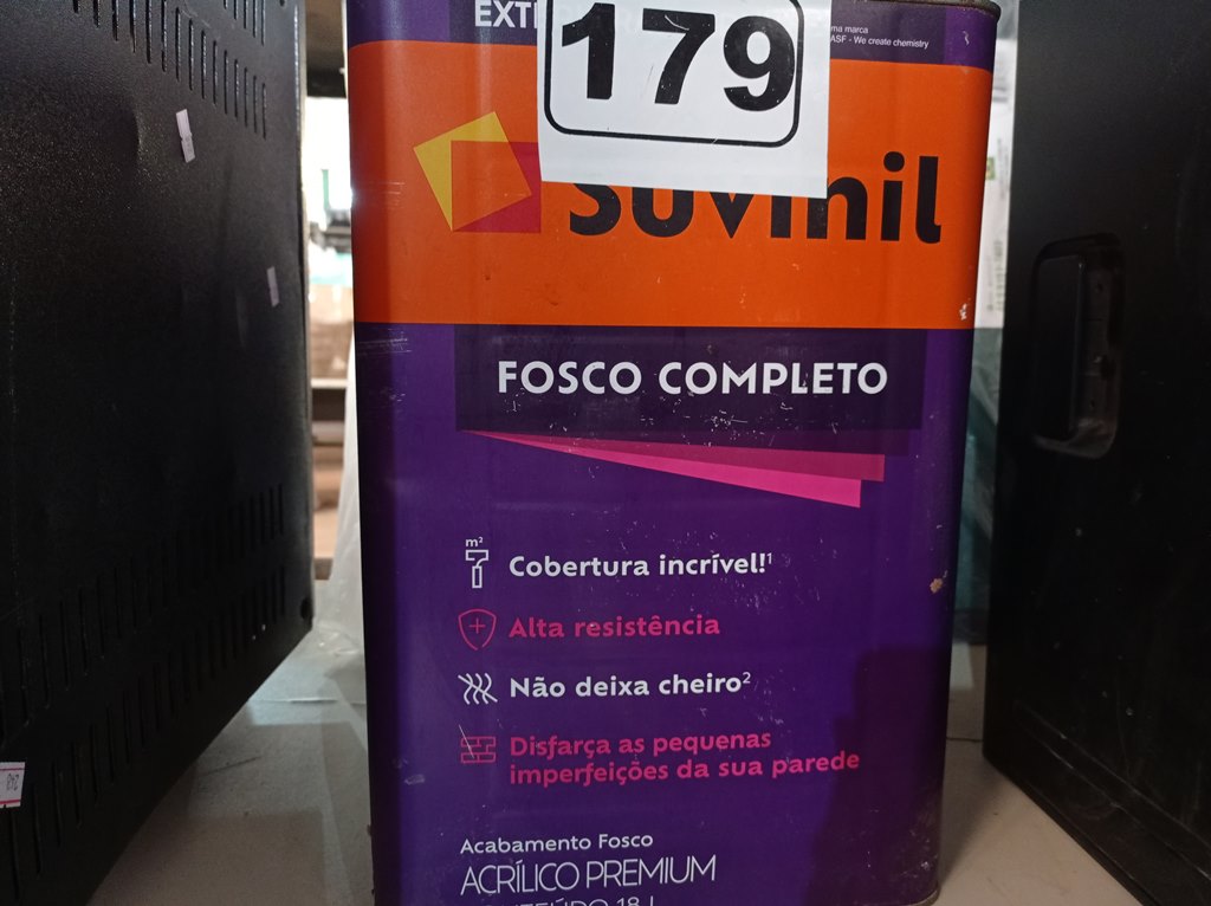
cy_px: 453
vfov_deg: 49.7
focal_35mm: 28
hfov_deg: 63.5
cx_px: 606
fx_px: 979
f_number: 1.79
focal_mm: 4.7
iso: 651
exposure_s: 1/24
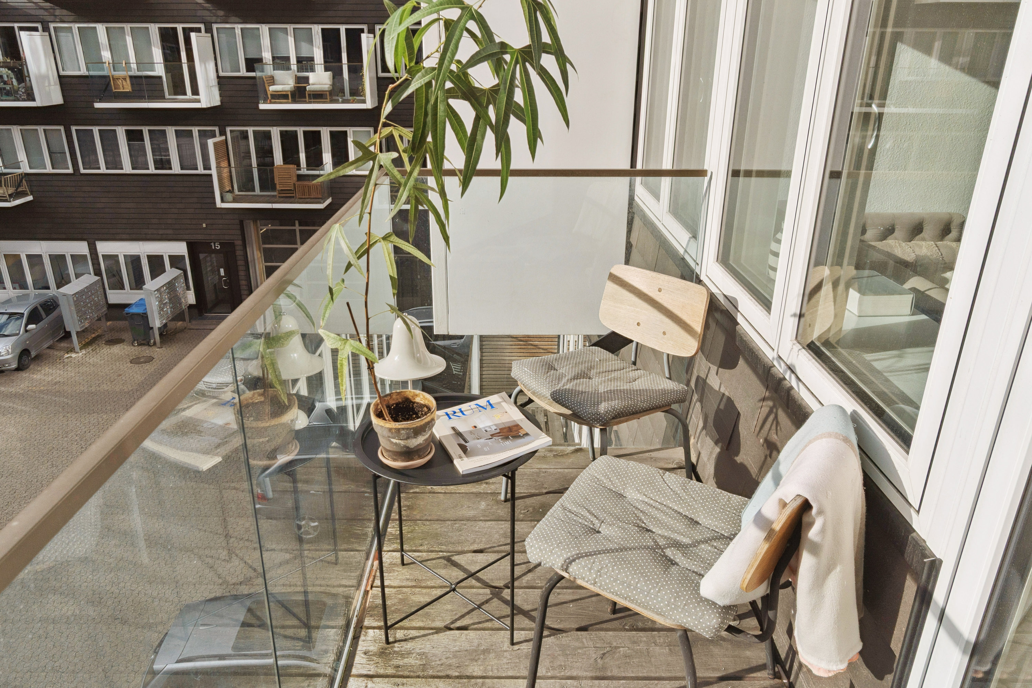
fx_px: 688
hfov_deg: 73.7
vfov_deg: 53.1
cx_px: 516
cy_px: 344
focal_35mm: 24
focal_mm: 16
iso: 200
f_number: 8
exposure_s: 1/1250
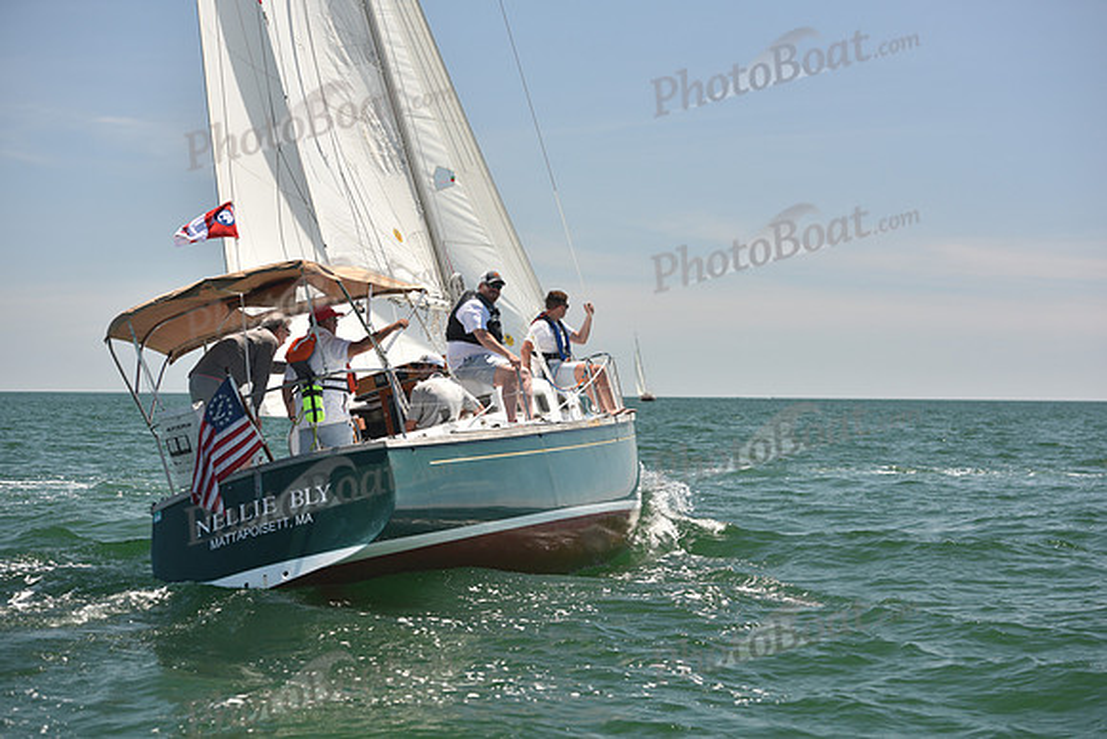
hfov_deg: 24.8
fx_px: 2522
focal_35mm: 82
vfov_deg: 16.7
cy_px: 370
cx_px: 554
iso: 250
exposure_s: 1/800
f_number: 5
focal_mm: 82
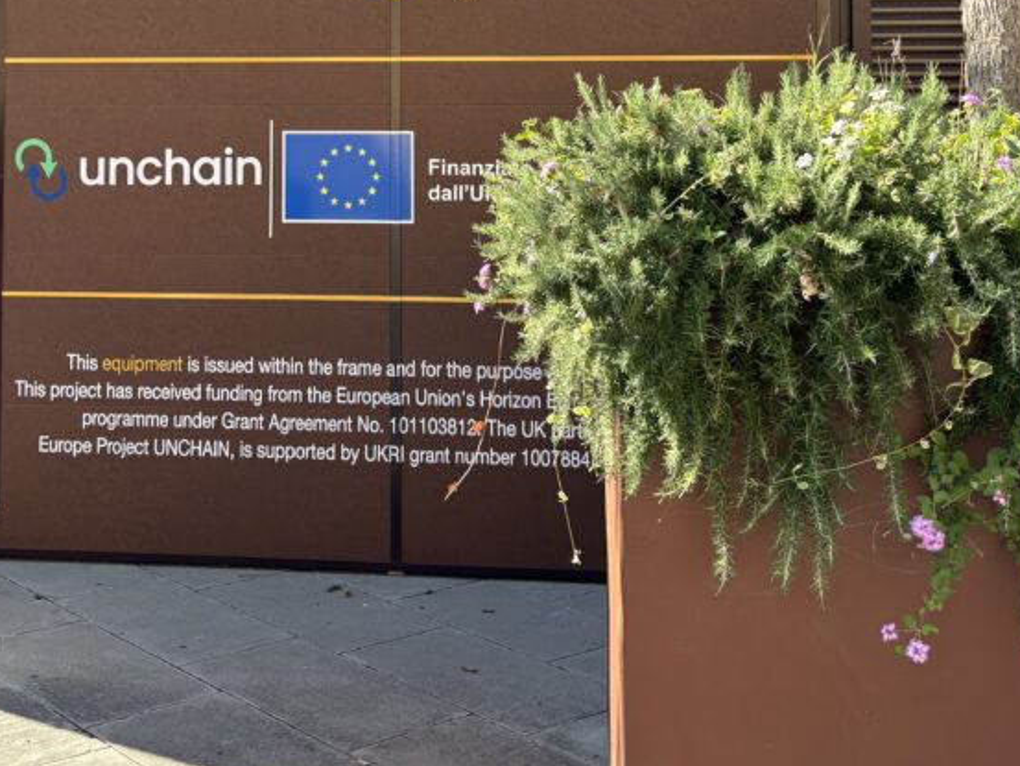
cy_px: 30
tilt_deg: +1.9
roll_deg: +0.3
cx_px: 380
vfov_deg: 25.5
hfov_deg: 34.7
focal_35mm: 55
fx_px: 1621
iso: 50
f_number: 1.6
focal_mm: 5.96
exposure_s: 1/880
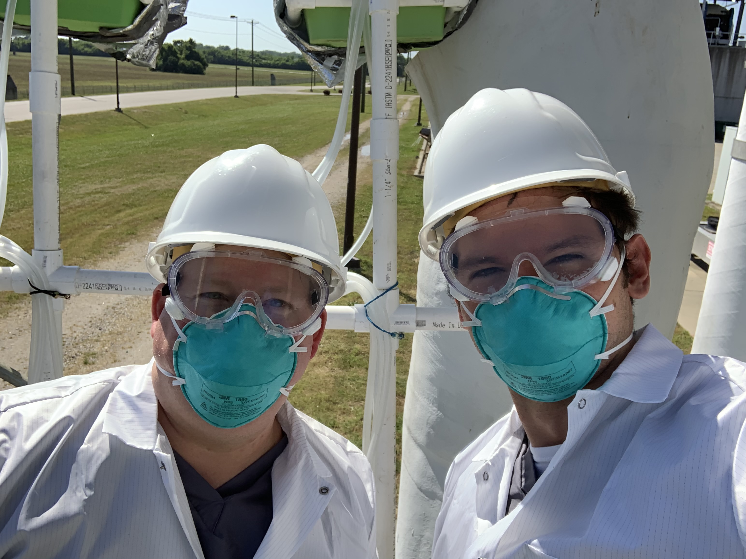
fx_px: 690
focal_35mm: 32
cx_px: 373
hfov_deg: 56.8
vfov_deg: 44.2
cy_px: 280
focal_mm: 2.87
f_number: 2.2
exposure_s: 1/933
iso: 16
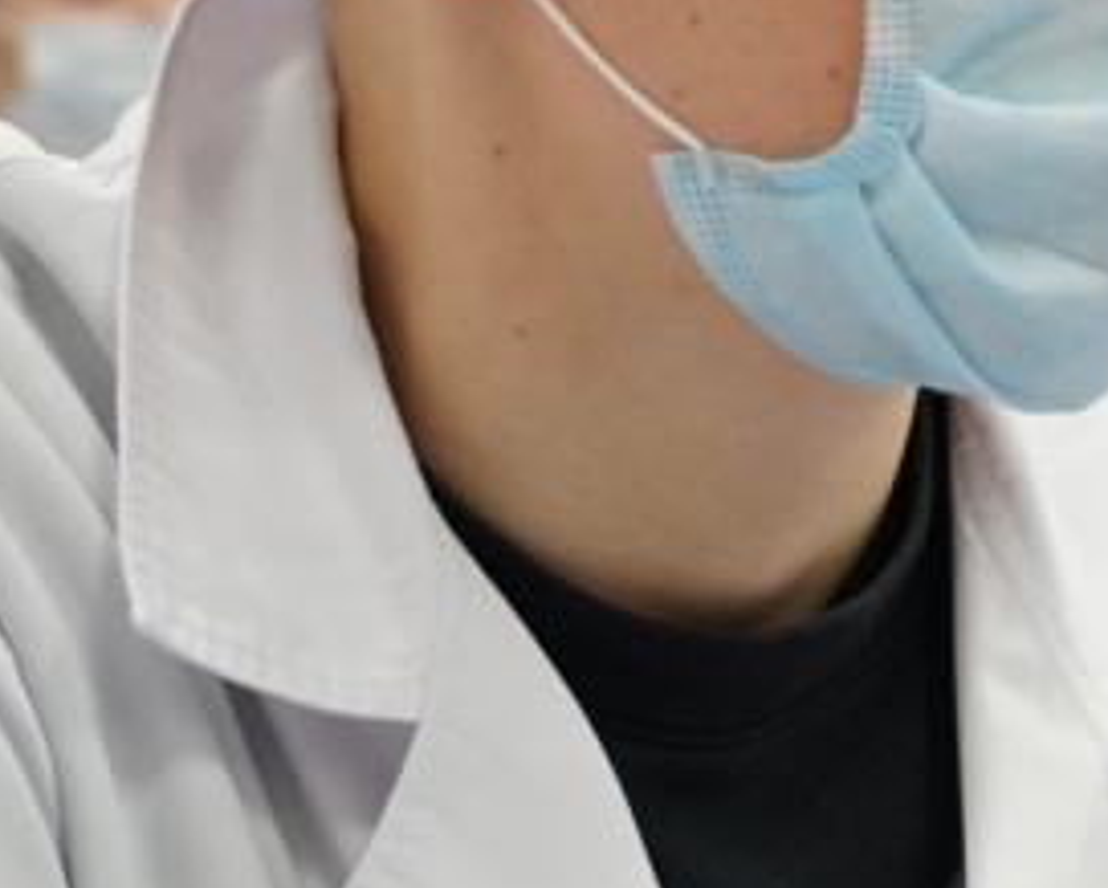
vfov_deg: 13.6
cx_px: 1870
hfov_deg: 15.1
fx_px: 3708
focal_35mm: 113
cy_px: 177
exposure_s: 1/200
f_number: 4
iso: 1600
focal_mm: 32
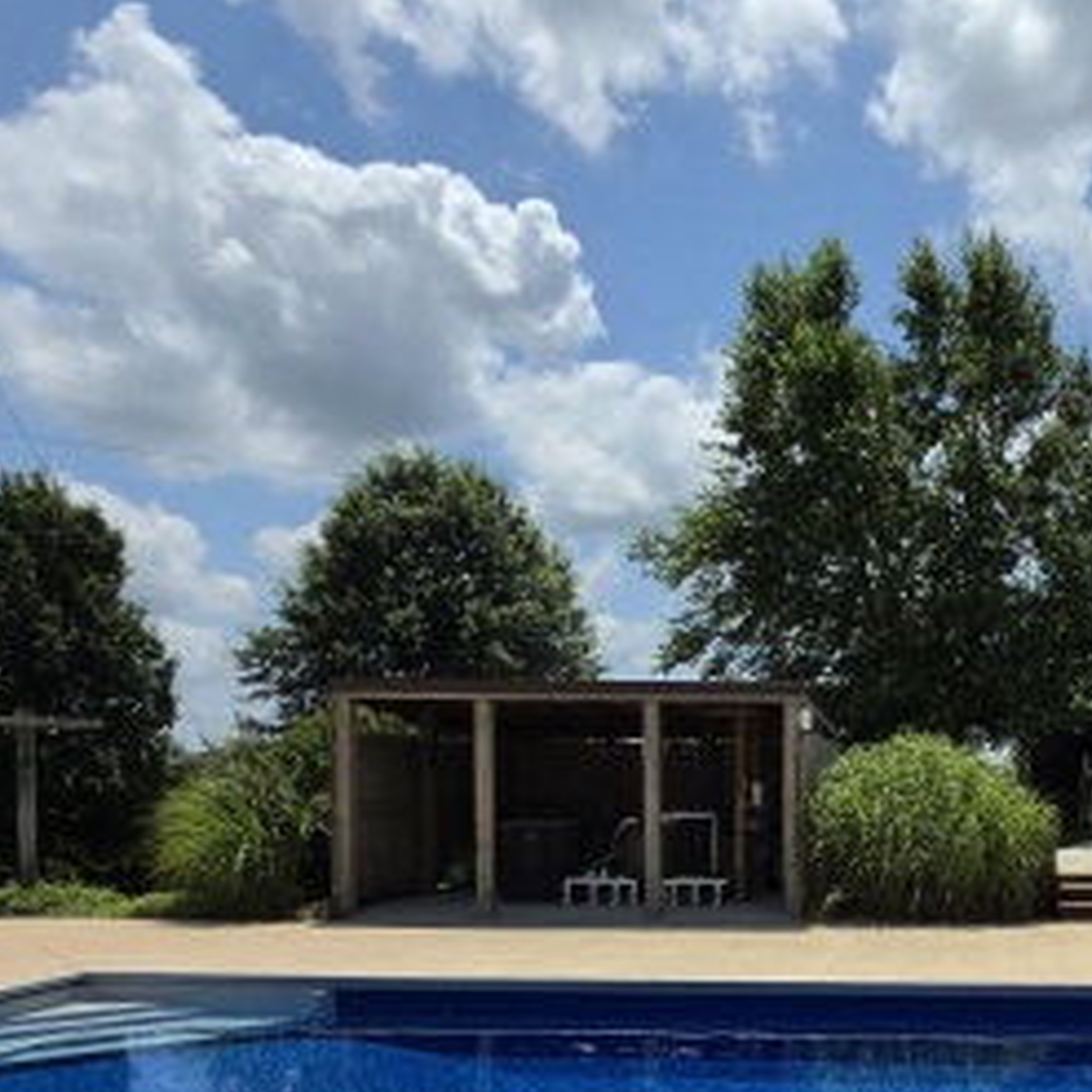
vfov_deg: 50.5
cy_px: 813
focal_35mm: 31
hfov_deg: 47.0
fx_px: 1106
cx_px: 993
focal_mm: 2.2
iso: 32
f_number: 1.9
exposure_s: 1/4311
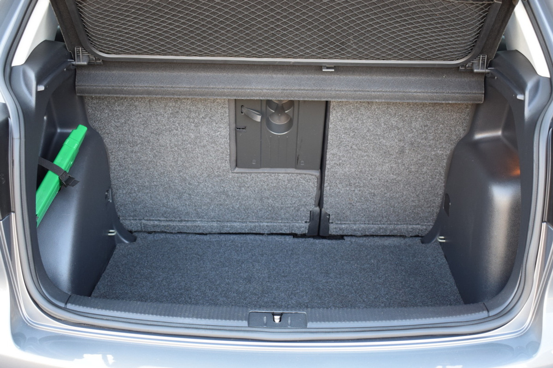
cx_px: 276
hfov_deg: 42.3
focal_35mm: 46
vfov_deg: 28.9
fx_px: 714
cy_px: 184
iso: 800
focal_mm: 31
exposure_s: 1/60
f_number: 4.2
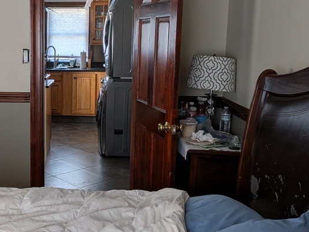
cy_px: 90
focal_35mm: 47
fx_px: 419
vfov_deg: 30.8
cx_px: 42
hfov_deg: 38.2
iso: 29
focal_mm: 4.53
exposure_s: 1/35.2
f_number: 1.7
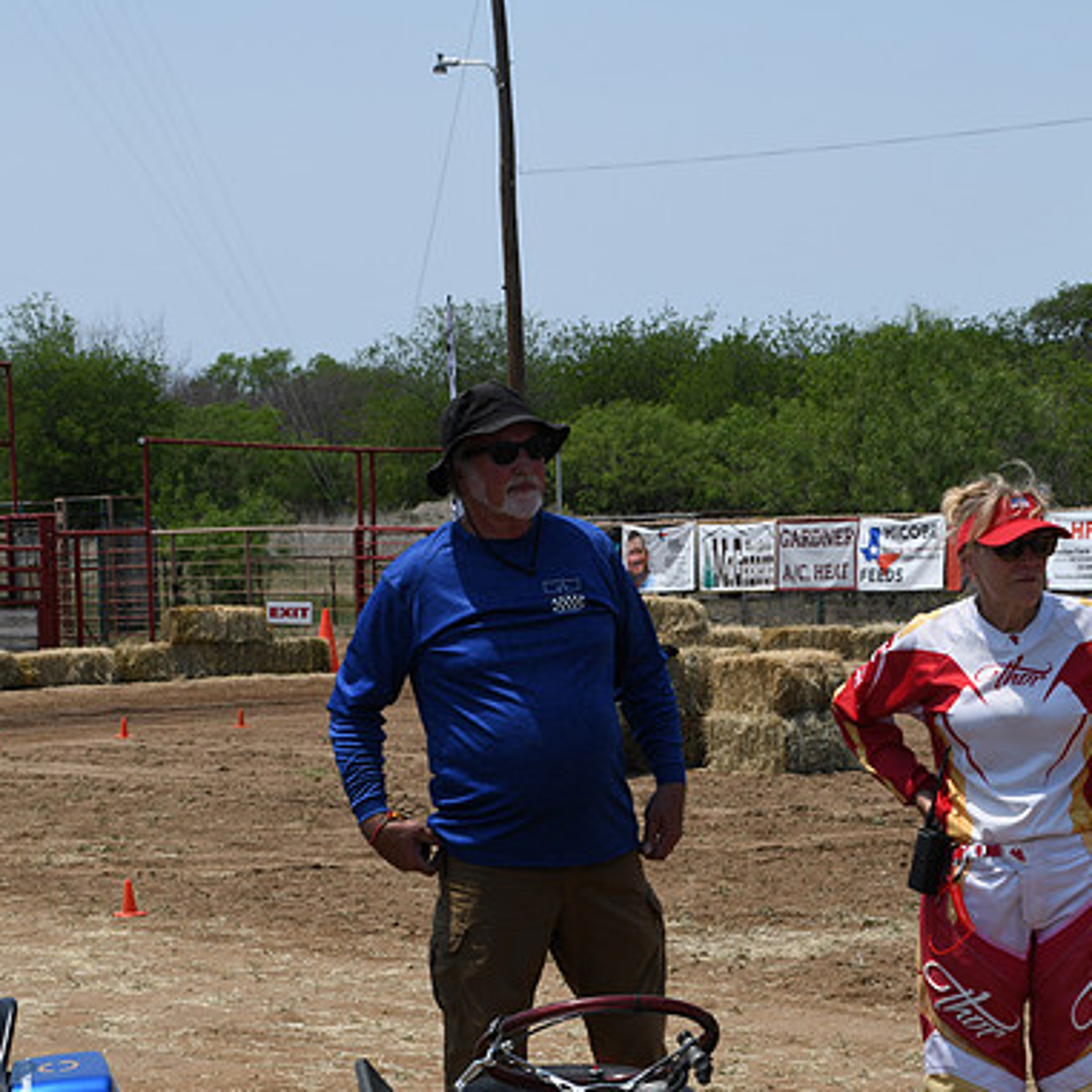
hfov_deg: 17.9
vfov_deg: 17.9
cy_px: 549
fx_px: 3462
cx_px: 639
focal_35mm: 97
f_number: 13
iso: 100
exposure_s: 1/200
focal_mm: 50
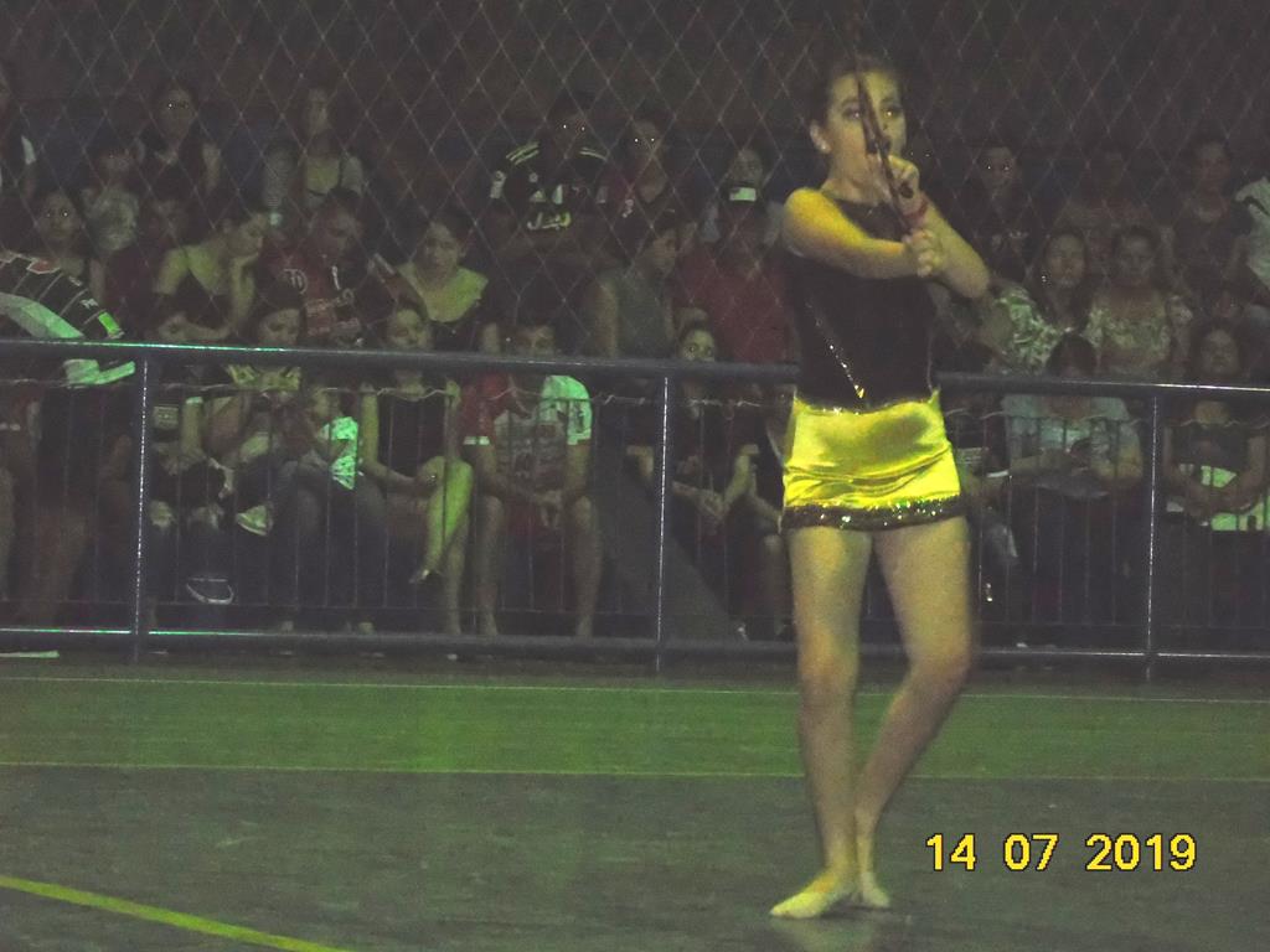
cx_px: 635
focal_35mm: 186
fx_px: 6824
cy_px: 476
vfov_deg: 8.0
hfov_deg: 10.6
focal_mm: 33
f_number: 5
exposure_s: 1/60
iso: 1600
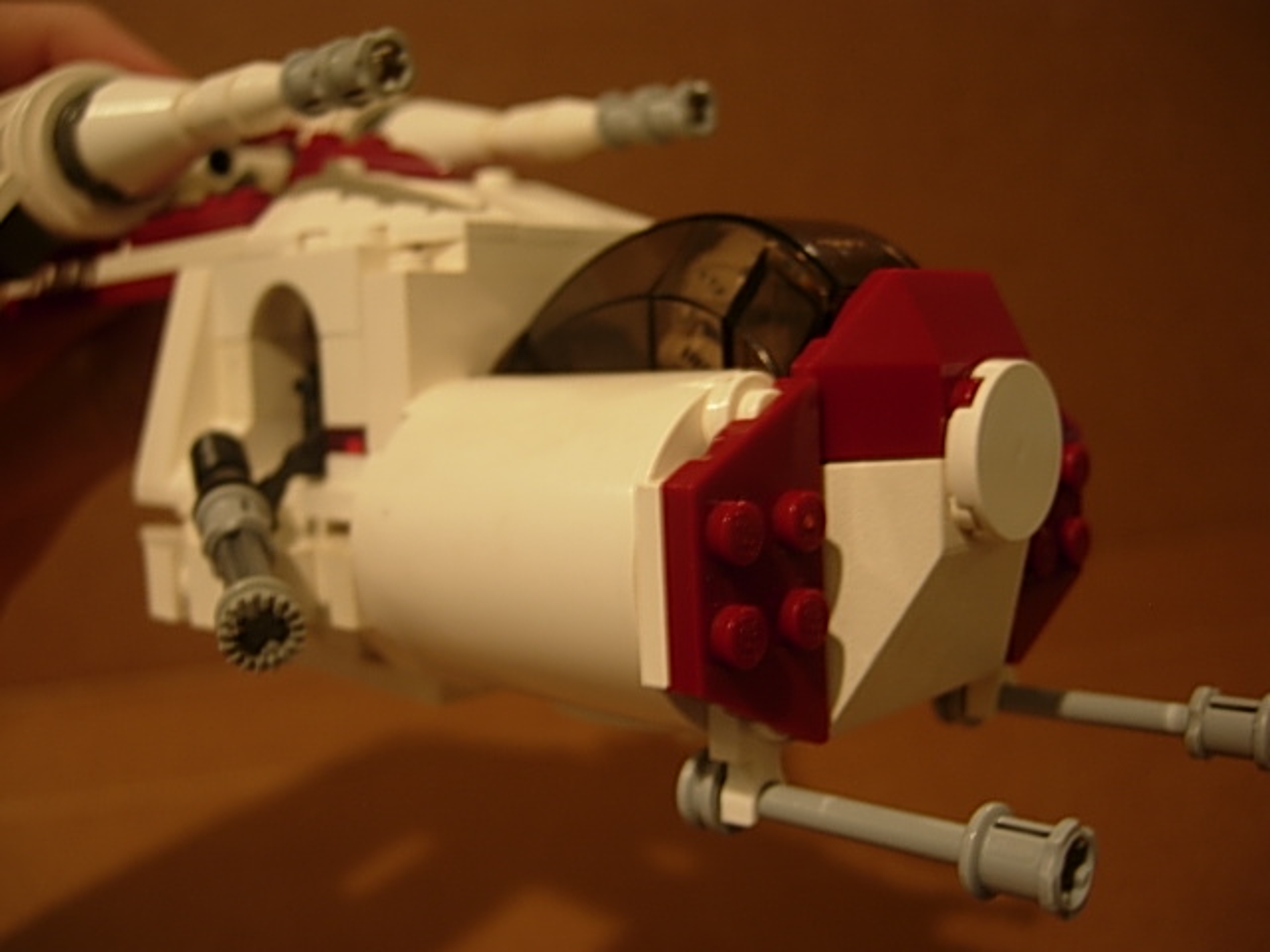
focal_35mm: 36
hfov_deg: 51.4
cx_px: 635
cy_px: 476
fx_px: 1321
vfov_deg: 39.7
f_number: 2.7
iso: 50
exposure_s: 1/4.6
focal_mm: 7.5
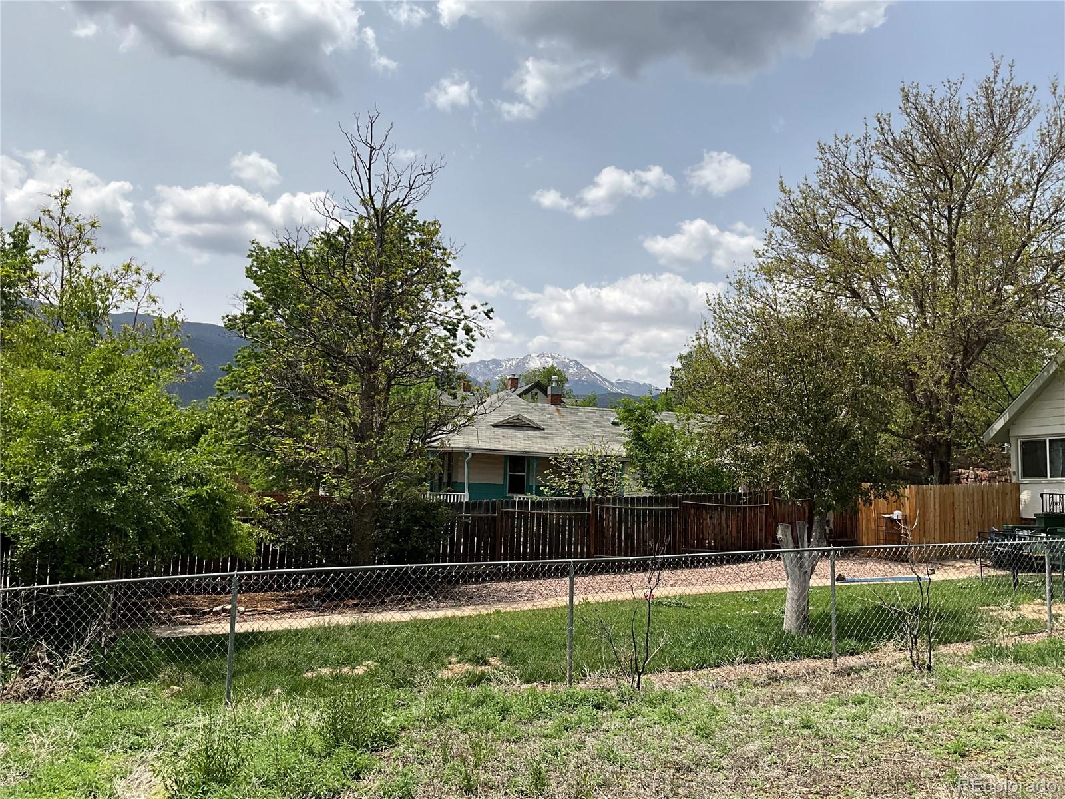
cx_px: 532
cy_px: 400
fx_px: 892
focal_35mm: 29
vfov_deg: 48.2
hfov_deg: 61.7
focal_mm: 3
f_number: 1.8
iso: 25
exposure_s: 1/2667
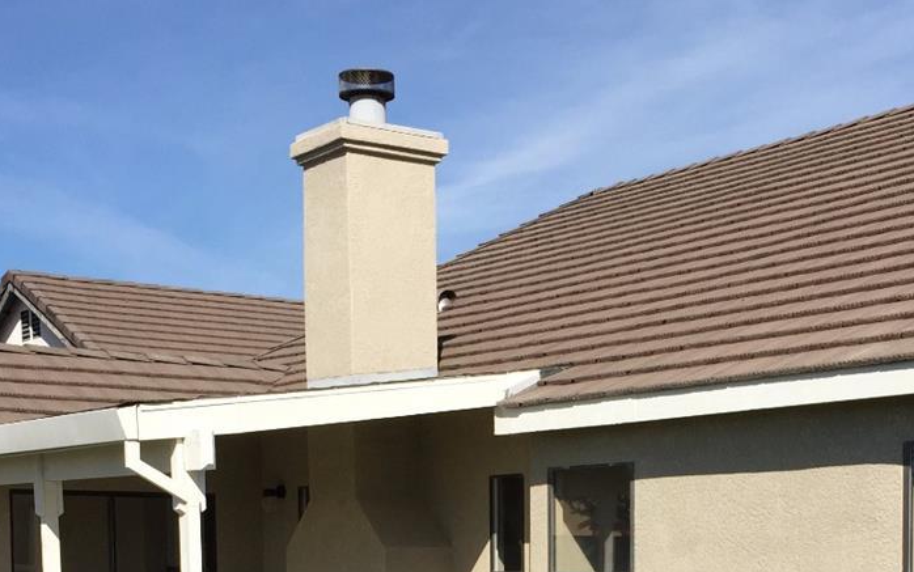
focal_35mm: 66
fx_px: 1645
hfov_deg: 31.0
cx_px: 557
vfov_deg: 18.8
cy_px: 670
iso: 32
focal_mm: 4.15
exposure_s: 1/2639
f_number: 2.2
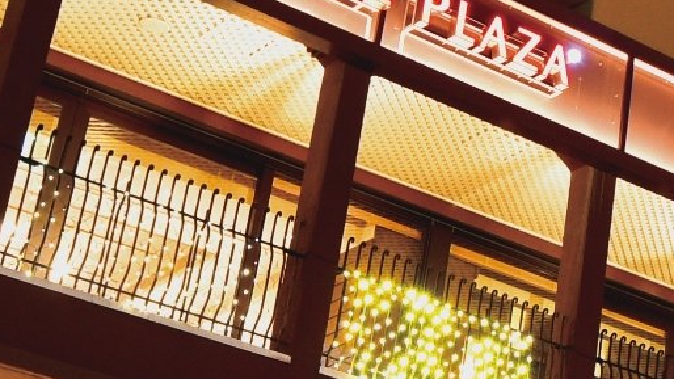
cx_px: 1097
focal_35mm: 114
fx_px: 2037
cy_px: 102
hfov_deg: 16.6
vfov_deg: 10.6
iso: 200
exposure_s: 6
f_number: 8
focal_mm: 14
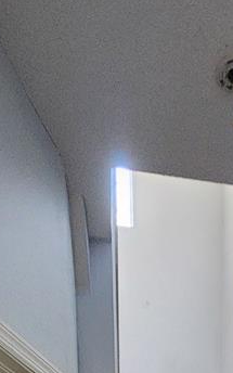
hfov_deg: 25.7
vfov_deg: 24.6
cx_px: 228
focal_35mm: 48
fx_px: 488
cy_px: 628
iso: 640
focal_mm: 2.2
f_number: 2.2
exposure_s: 1/30
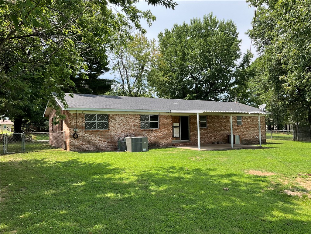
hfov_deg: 61.7
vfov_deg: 48.2
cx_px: 156
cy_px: 117
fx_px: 261
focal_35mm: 29
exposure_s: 1/691
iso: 16
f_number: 1.8
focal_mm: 3
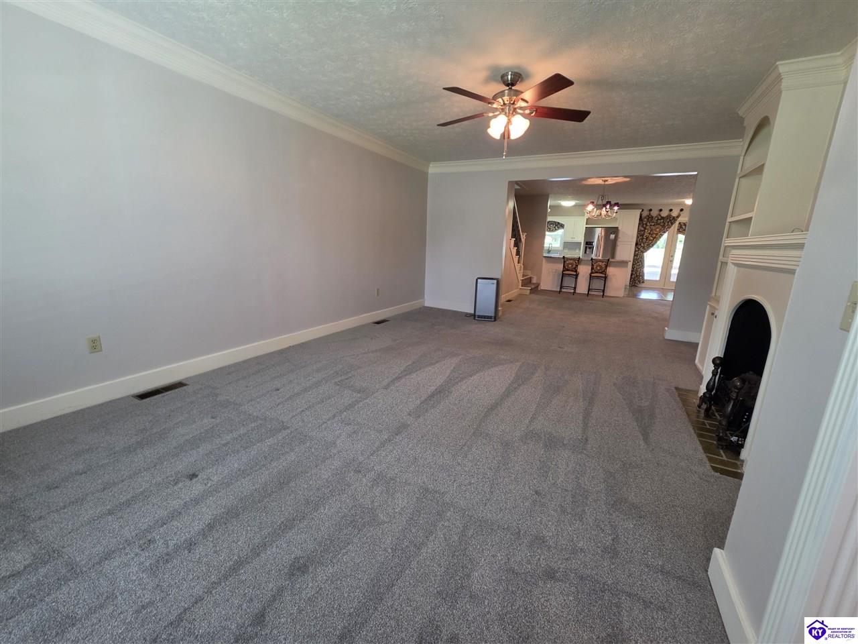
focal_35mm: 13
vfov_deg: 89.9
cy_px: 322
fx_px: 322
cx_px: 429
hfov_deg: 106.2
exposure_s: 1/60
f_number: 1.9
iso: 160
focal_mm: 2.2
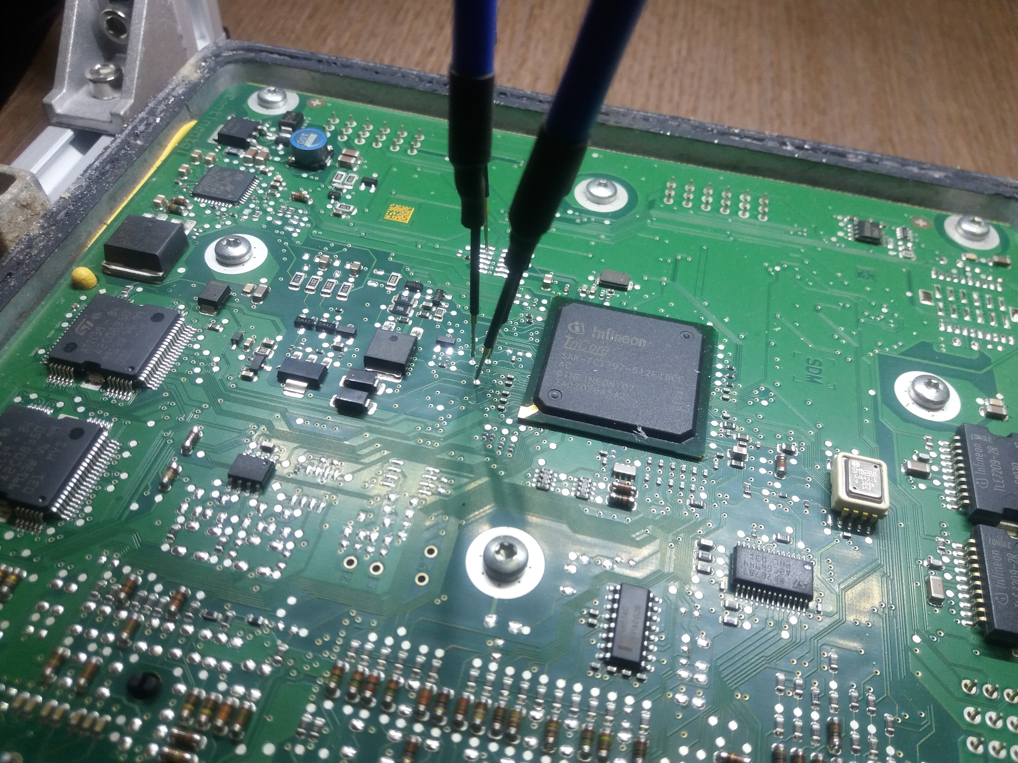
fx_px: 823
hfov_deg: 63.4
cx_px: 509
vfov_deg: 49.7
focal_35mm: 28
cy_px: 382
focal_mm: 3.7
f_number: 1.9
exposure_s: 1/50
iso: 100
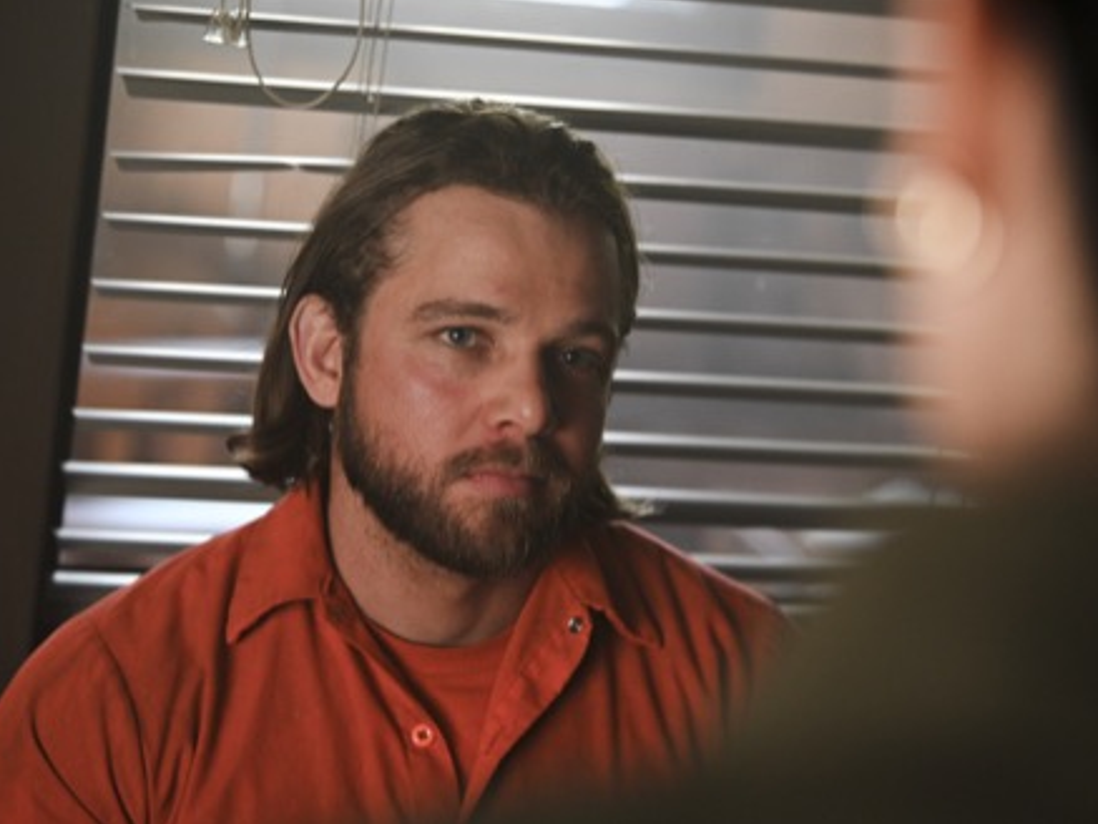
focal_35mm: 101
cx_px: 505
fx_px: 3205
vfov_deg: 14.7
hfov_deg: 19.4
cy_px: 412
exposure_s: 1/125
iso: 3200
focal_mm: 92
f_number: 2.8
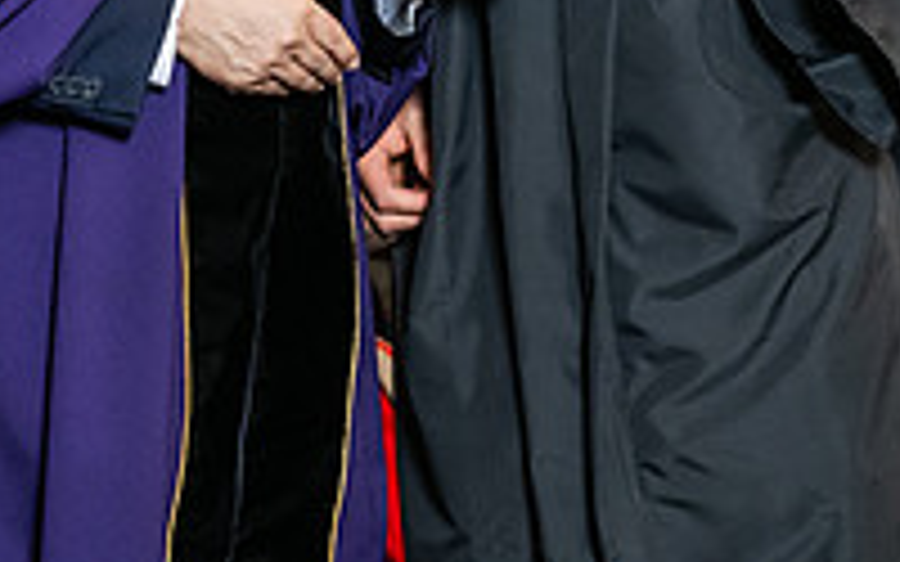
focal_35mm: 183
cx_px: 243
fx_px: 4489
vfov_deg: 7.1
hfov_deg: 11.4
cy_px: -263
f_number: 5
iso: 2500
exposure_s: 1/200
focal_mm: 62
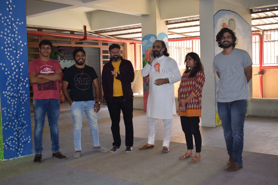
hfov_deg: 45.0
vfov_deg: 30.9
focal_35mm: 44
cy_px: 92
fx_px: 336
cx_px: 139
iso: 800
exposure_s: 1/100
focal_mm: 29
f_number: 5
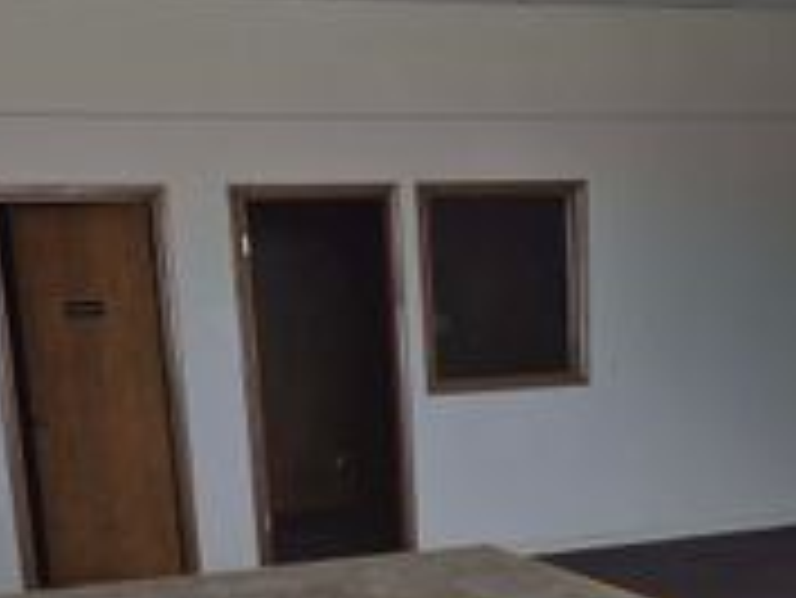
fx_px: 1496
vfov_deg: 21.2
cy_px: 690
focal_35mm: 65
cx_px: 490
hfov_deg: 29.7
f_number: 1.8
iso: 64
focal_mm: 5.4
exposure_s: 1/180
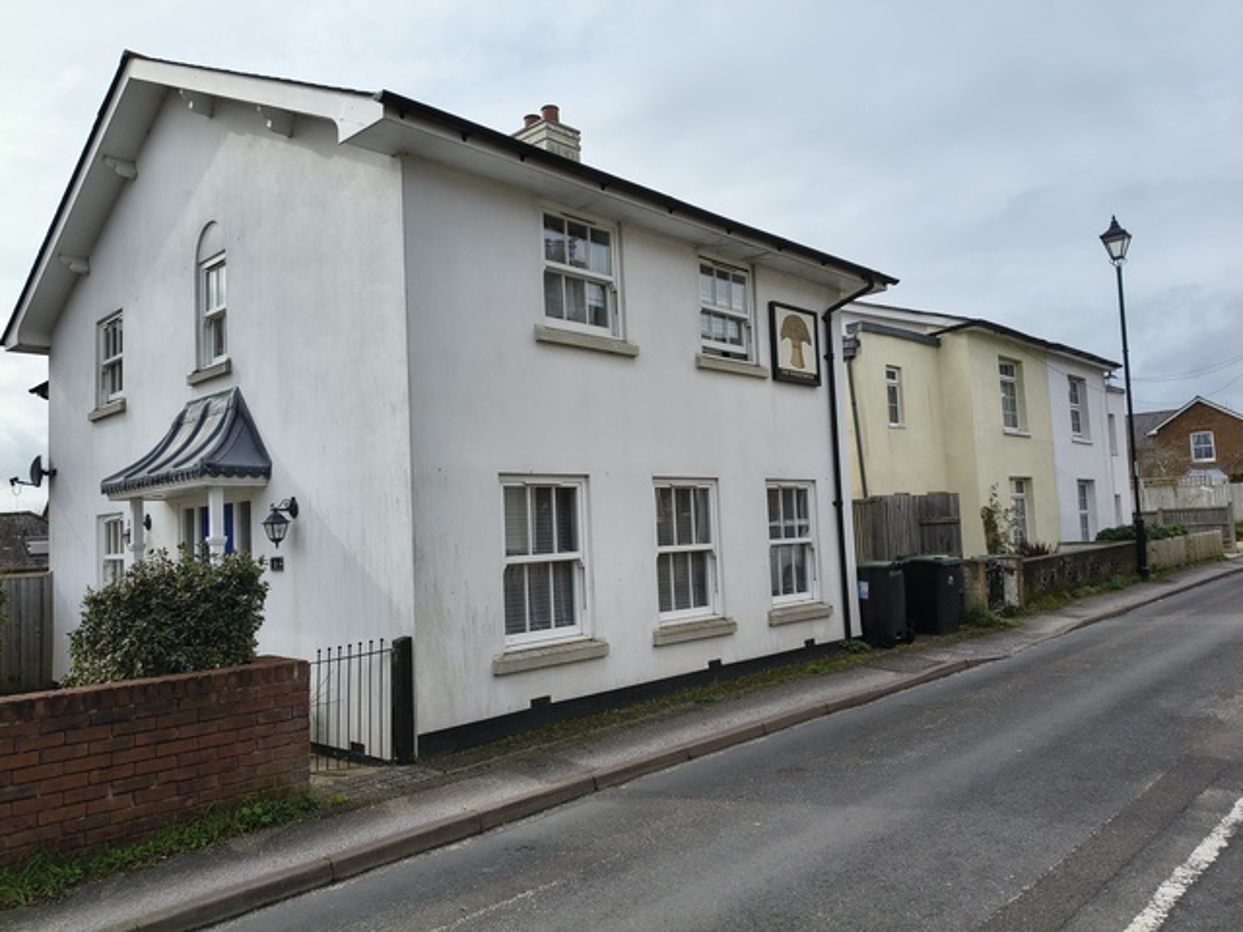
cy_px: 466
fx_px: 934
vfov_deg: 53.1
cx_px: 622
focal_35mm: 26
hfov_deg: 67.3
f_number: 1.8
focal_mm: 4.81
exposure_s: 1/2789
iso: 102
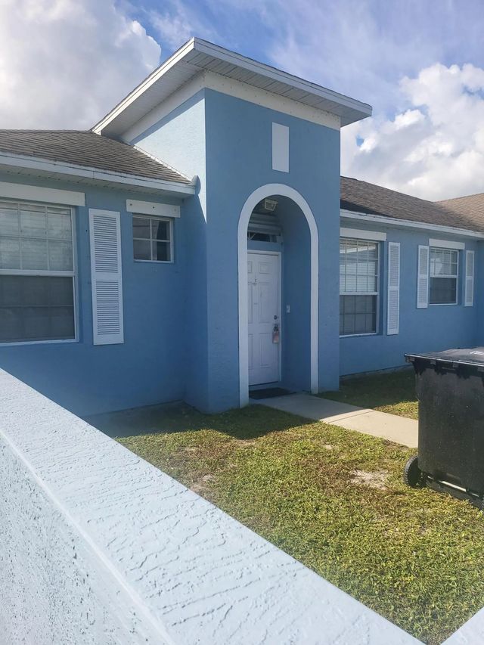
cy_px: 322
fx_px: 447
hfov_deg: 56.8
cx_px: 242
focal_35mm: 24
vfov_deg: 71.6
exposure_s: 1/2544
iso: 40
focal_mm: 5
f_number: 1.8
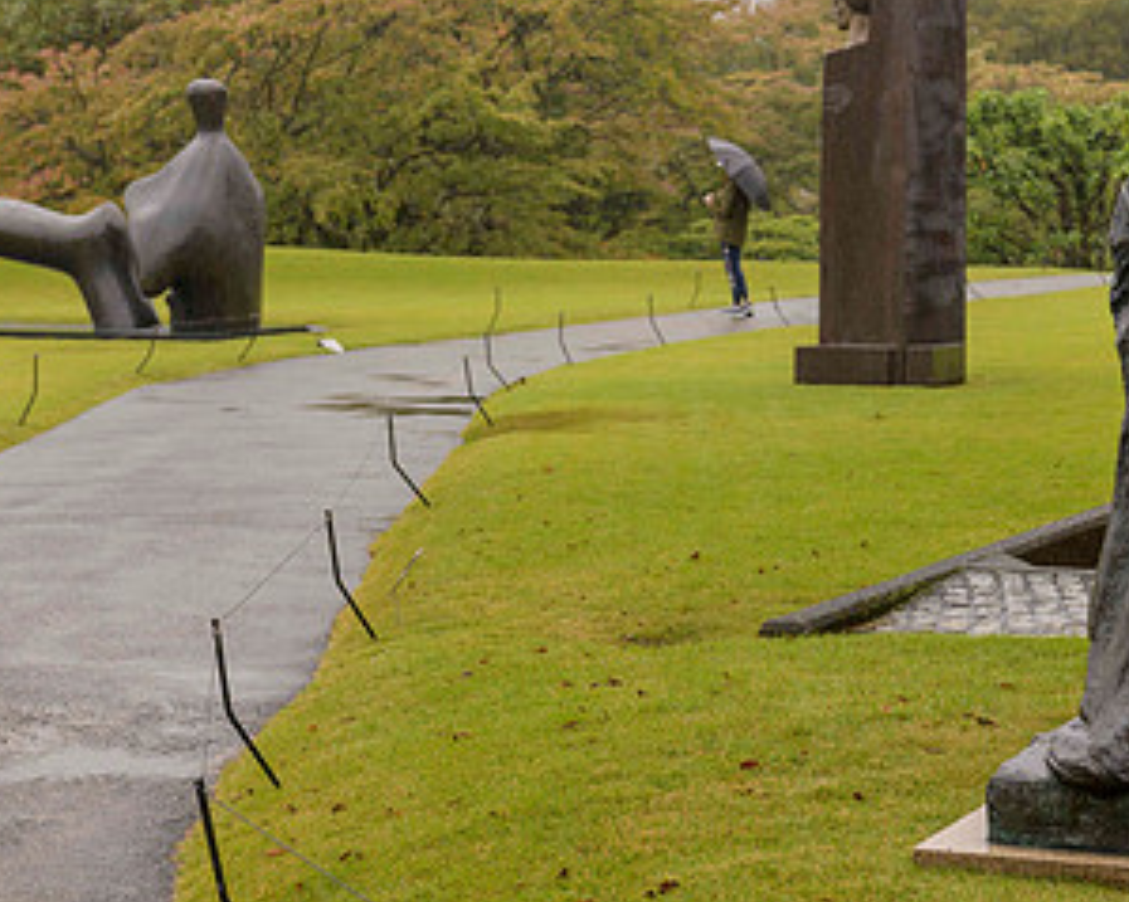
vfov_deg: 16.8
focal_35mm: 91
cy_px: 217
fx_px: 3040
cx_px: 827
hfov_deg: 20.9
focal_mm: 50
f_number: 5
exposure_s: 1/100
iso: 80
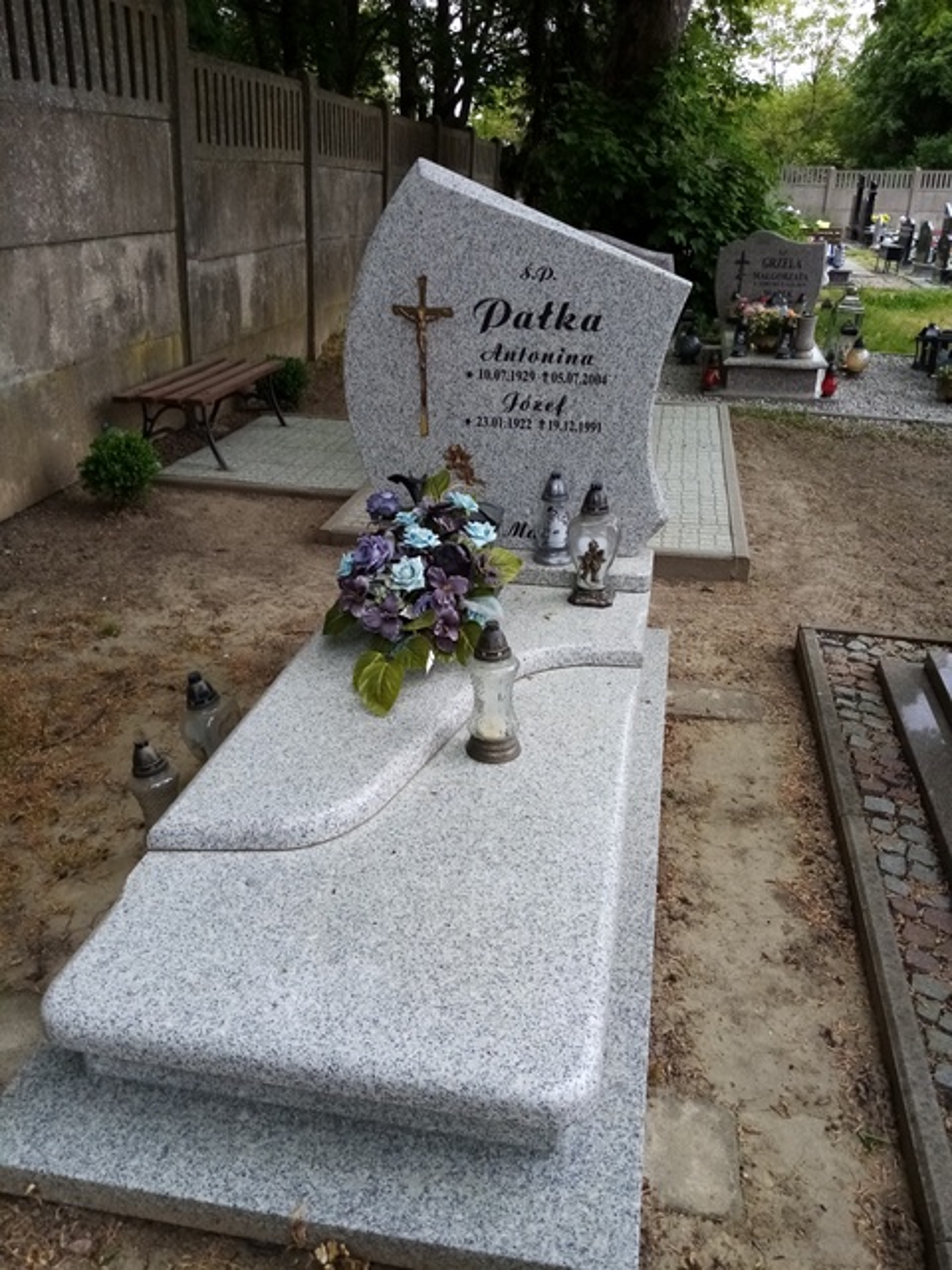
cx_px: 476
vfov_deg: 67.3
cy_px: 635
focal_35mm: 26
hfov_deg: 53.1
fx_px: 953
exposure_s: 1/168
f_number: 1.8
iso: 103
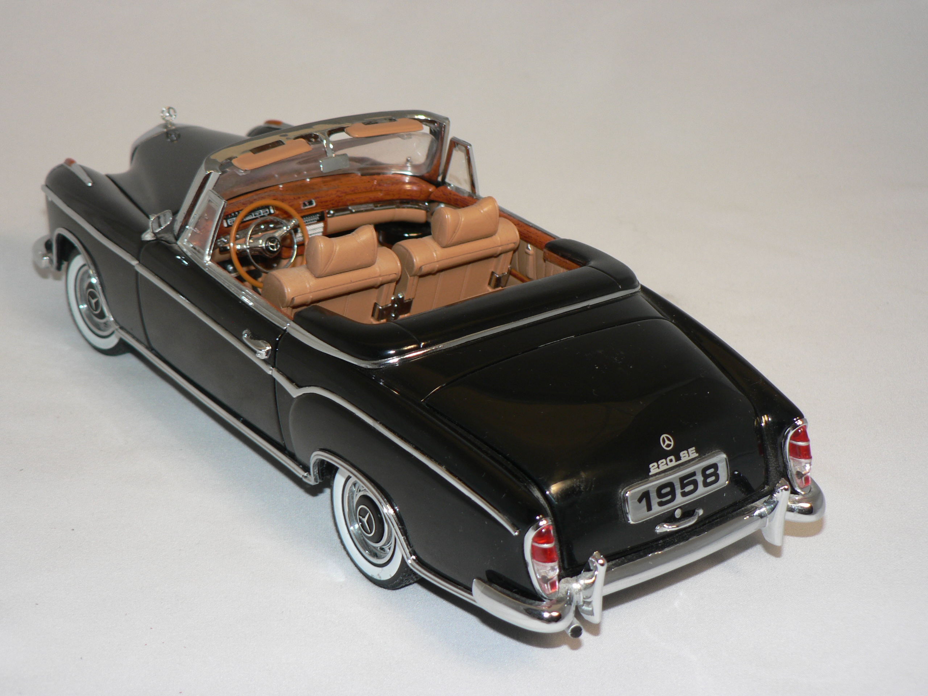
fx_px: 1662
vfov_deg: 23.7
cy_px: 348
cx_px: 464
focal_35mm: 62
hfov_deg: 31.2
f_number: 3.2
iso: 80
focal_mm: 10.4
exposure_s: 1/60
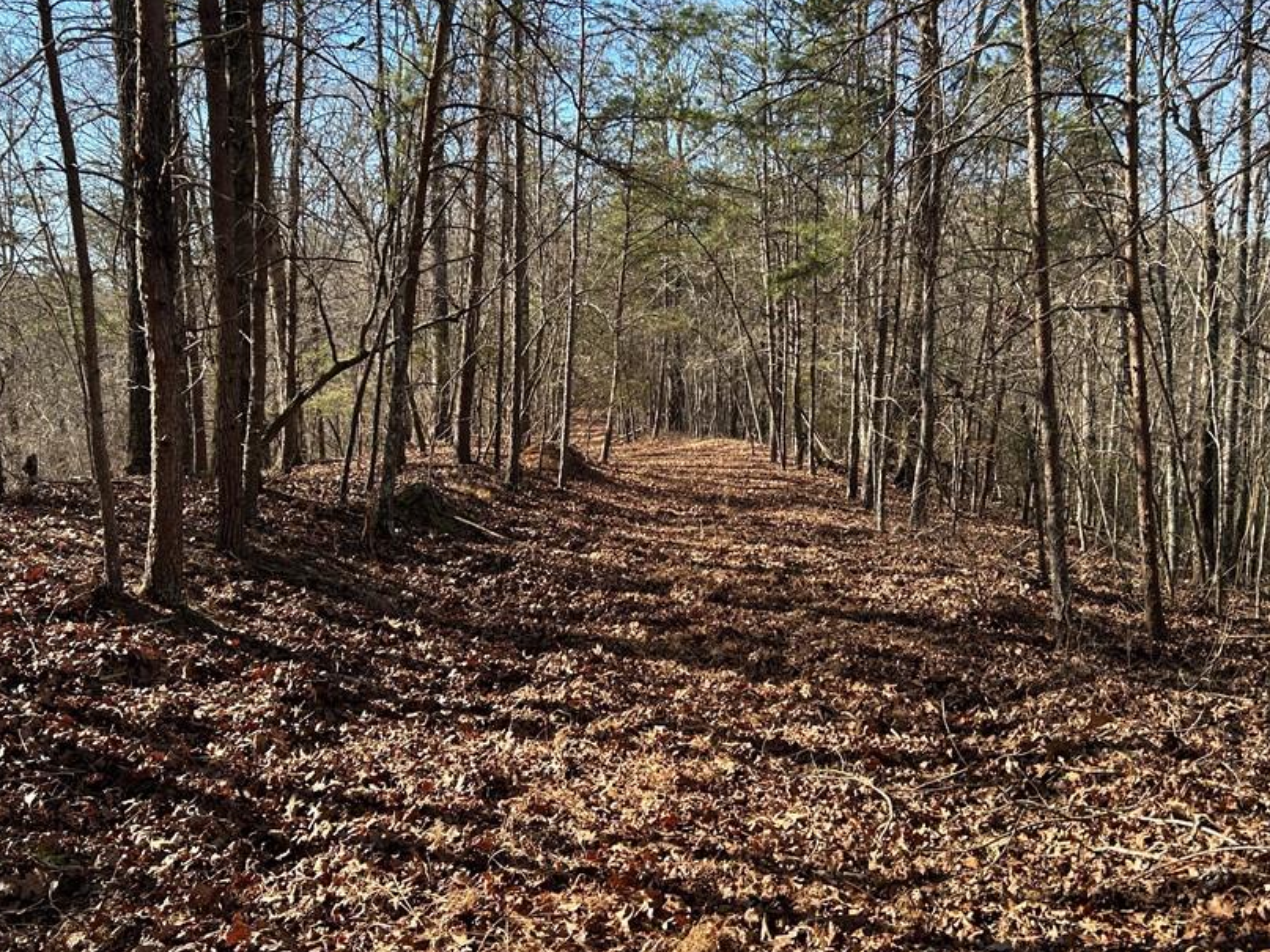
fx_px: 1211
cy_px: 483
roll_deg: -0.4
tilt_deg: -7.9
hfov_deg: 55.4
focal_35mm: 33
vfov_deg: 42.9
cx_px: 642
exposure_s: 1/786
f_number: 1.5
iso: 50
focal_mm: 5.7
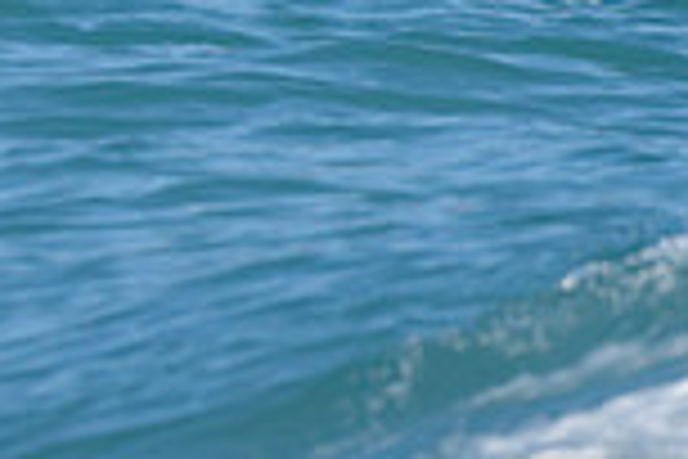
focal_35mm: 2316
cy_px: -324
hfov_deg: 0.9
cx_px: -295
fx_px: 44258
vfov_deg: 0.6
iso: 140
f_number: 5.6
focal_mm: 500
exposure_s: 1/2000
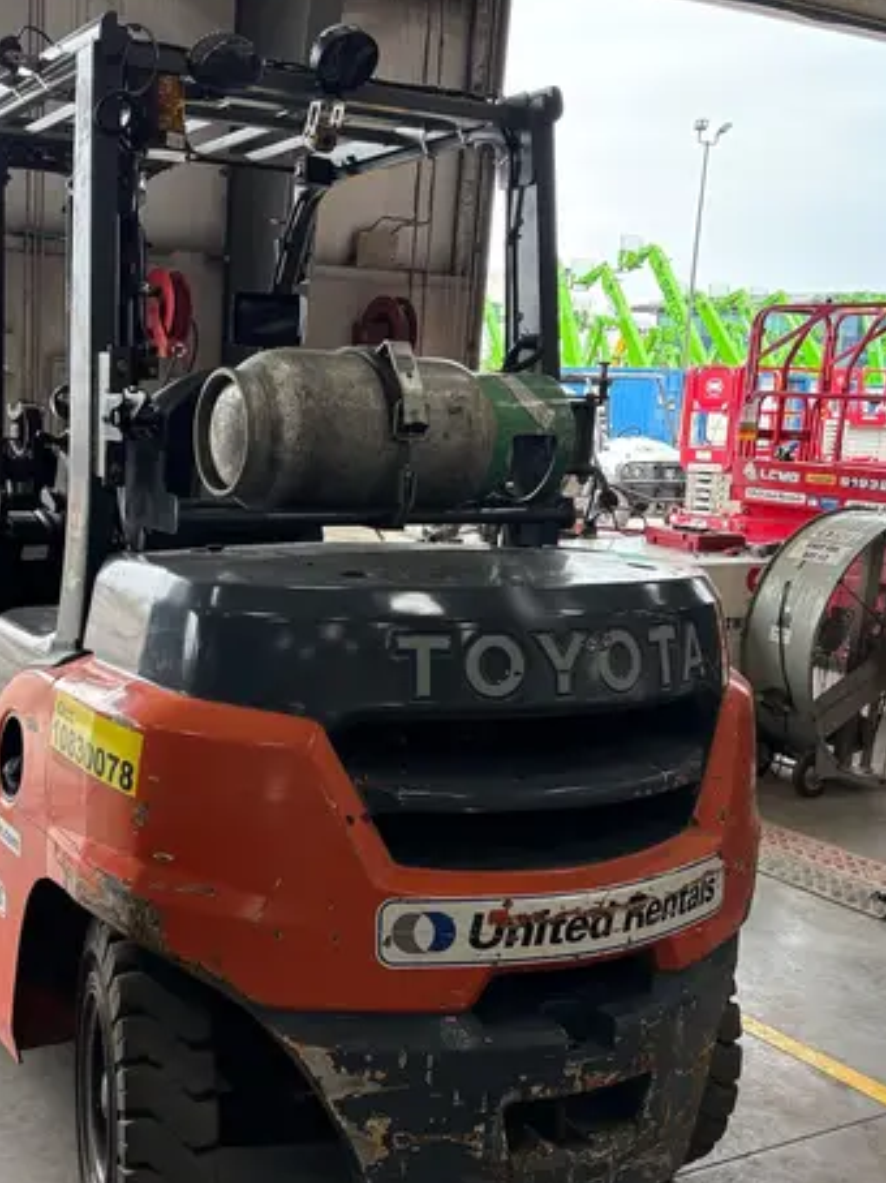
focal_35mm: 42
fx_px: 1435
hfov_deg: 33.5
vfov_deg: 44.7
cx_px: 208
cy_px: 666
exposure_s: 1/121
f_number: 1.6
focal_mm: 5.96
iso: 50
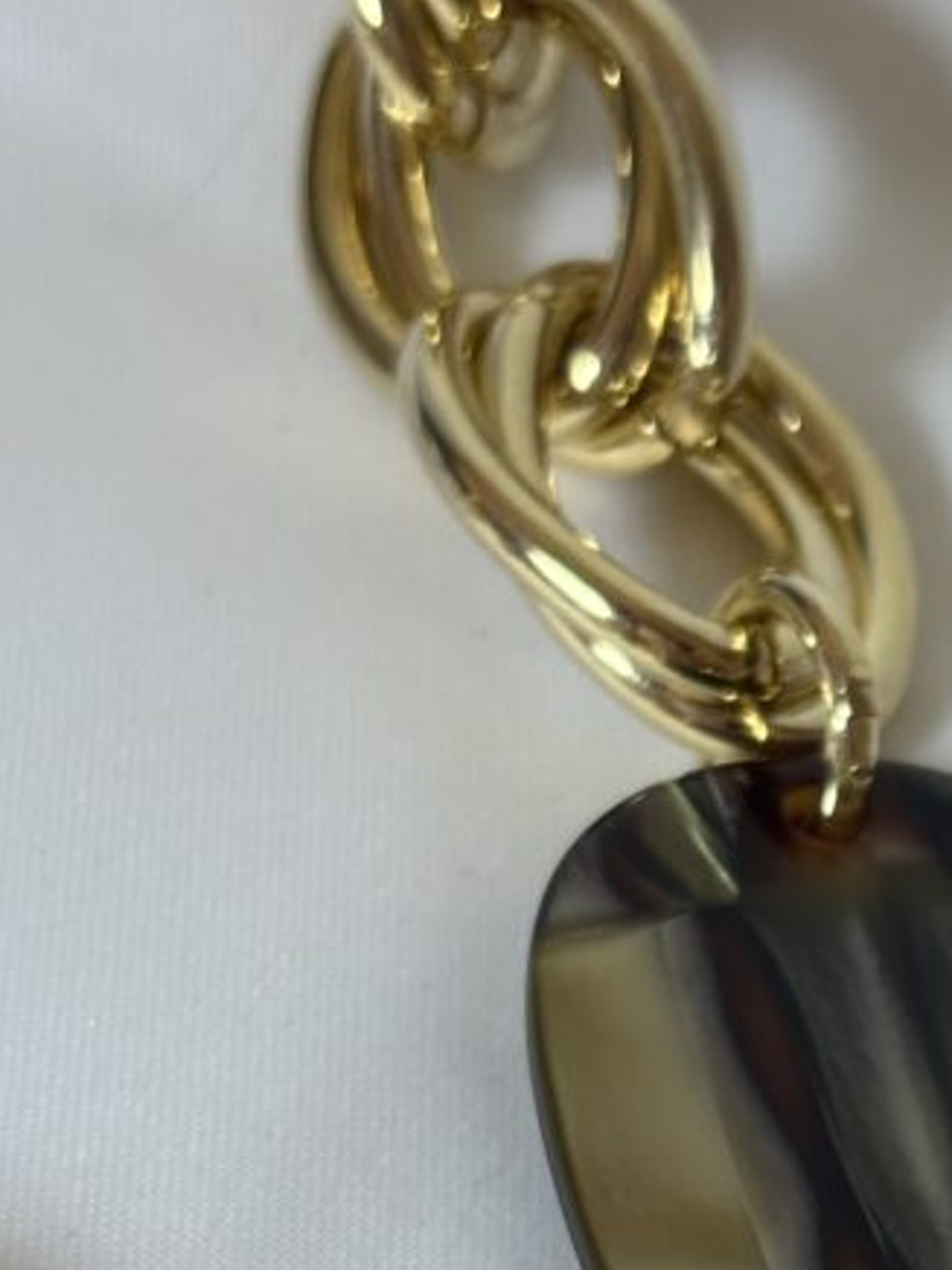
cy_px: 1366
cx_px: 975
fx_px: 4474
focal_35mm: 122
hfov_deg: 12.0
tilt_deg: -54.1
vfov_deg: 15.7
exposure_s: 1/100
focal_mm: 5.96
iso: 32
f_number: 1.6
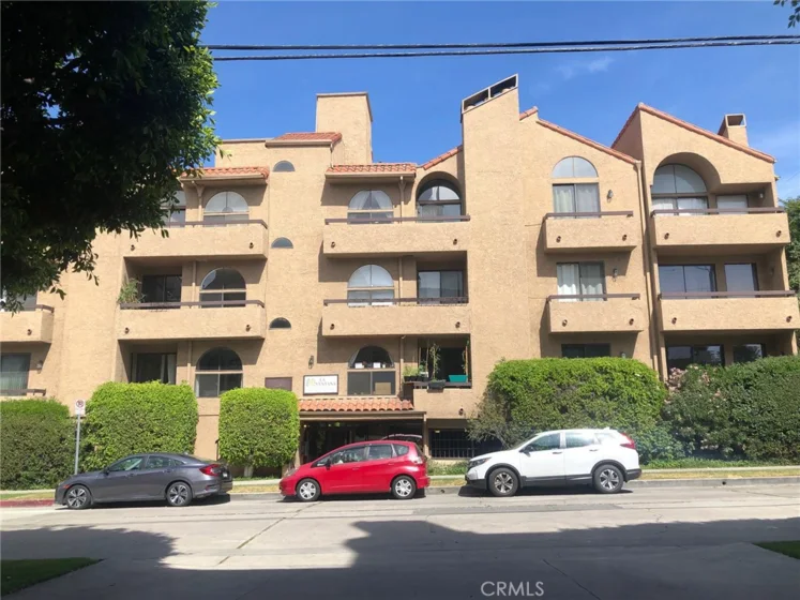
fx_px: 647
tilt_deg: +11.0
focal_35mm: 28
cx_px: 400
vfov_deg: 49.7
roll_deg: +0.0
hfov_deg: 63.5
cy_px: 300
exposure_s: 1/1656
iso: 20
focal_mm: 4
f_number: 1.8
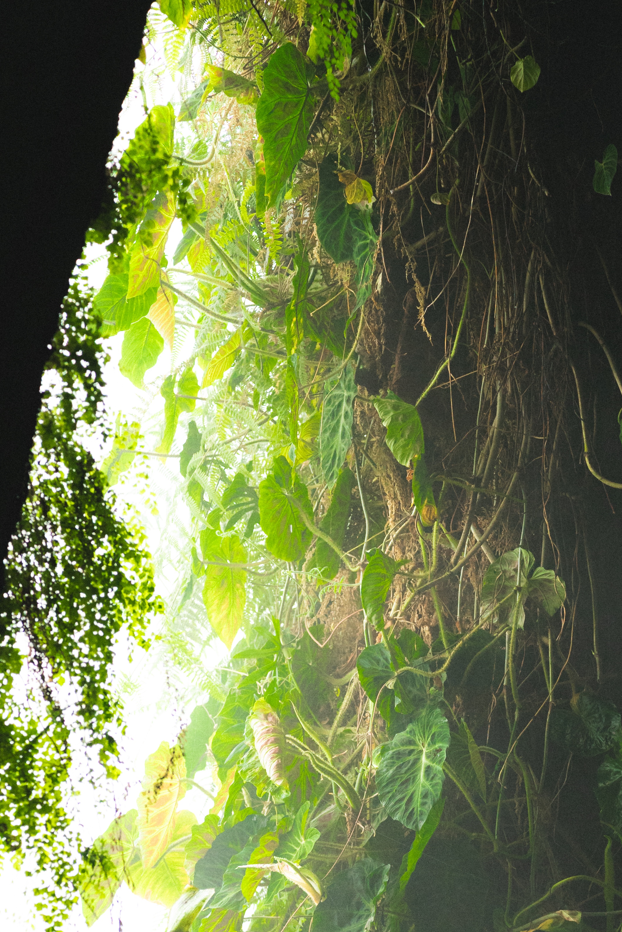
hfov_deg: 8.1
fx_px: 4405
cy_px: 690
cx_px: 367
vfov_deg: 12.1
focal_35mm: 170
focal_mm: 90
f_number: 4
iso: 1600
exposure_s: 1/320
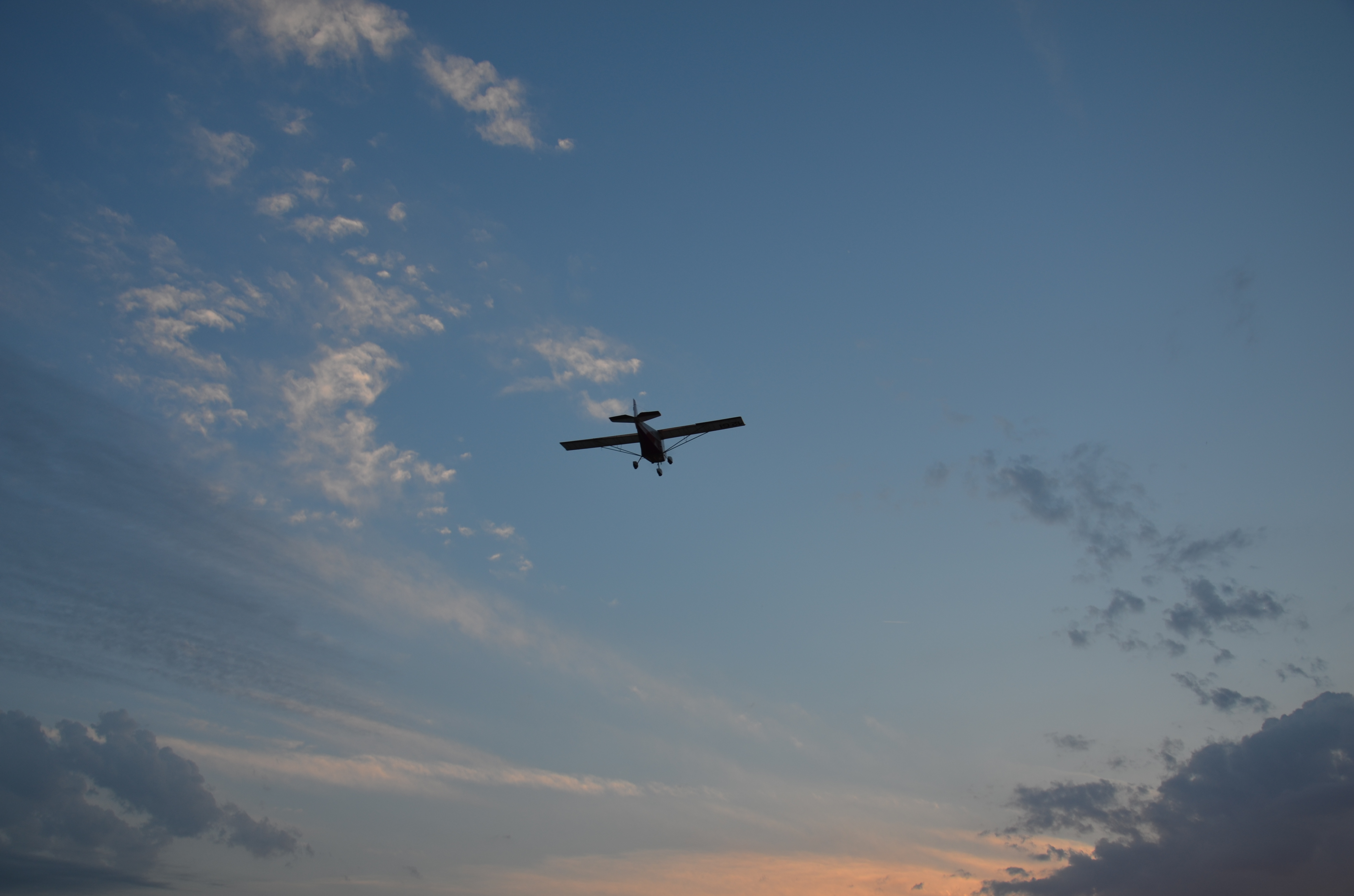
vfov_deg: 41.5
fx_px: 1182
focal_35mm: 32
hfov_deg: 59.6
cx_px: 677
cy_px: 448
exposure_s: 1/125
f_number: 5.6
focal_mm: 21
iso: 100
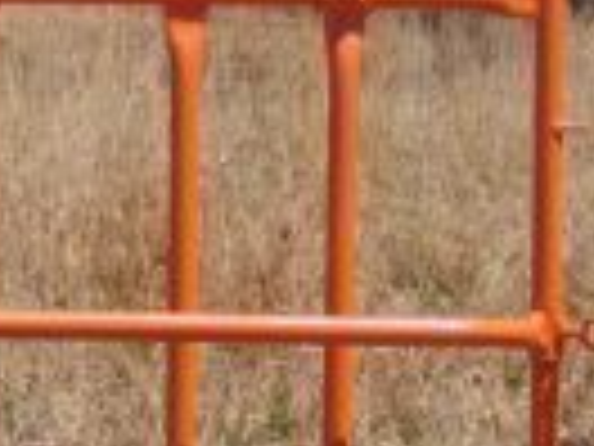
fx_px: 3226
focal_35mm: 188
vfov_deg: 7.9
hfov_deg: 10.2
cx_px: -284
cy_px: 347
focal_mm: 9.8
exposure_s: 1/1000
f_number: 3.7
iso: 100
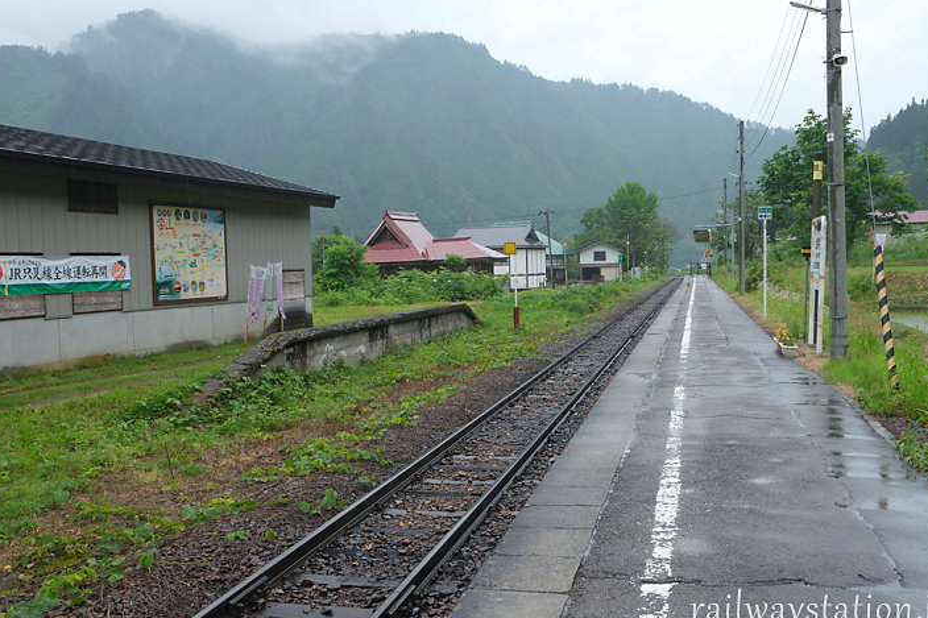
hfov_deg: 53.1
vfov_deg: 36.9
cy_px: 312
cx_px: 473
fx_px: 928
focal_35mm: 36
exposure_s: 1/30
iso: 160
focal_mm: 22.3
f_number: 10
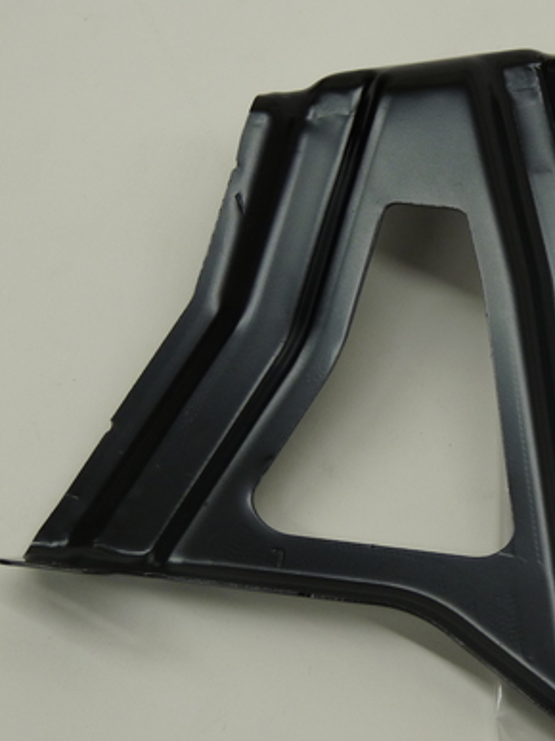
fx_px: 2759
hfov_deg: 11.4
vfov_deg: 15.3
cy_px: 371
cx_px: 566
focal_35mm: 129
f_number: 3.4
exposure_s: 1/40
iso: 100
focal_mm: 13.8
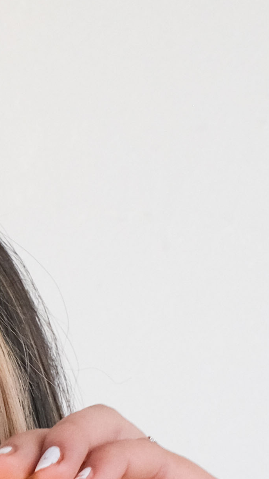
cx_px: -187
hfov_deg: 6.0
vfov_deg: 10.5
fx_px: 2510
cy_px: 741
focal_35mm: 198
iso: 800
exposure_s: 1/40
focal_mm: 24.9
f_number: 5.6
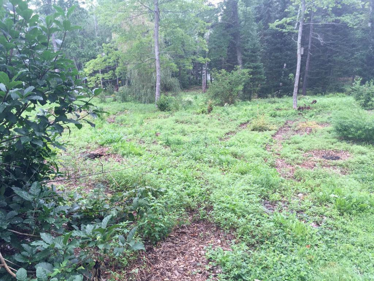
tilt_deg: -10.9
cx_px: 187
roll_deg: -2.4
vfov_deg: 48.2
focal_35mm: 29
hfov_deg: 61.7
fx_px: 313
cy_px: 140
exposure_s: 1/120
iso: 32
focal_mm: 4.15
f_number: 2.2
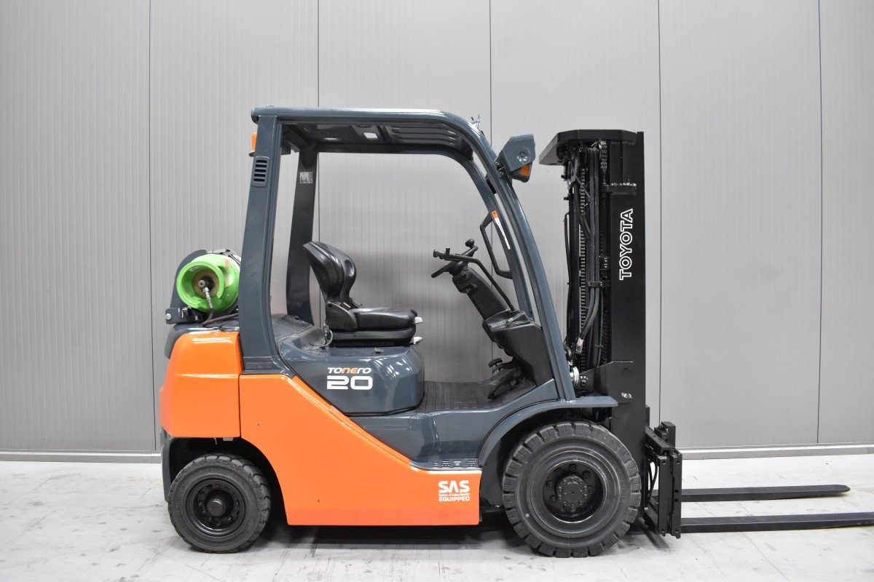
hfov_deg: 67.4
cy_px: 291
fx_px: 655
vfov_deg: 47.9
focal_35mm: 27
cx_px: 437
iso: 1600
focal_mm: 18
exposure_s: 1/20
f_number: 5
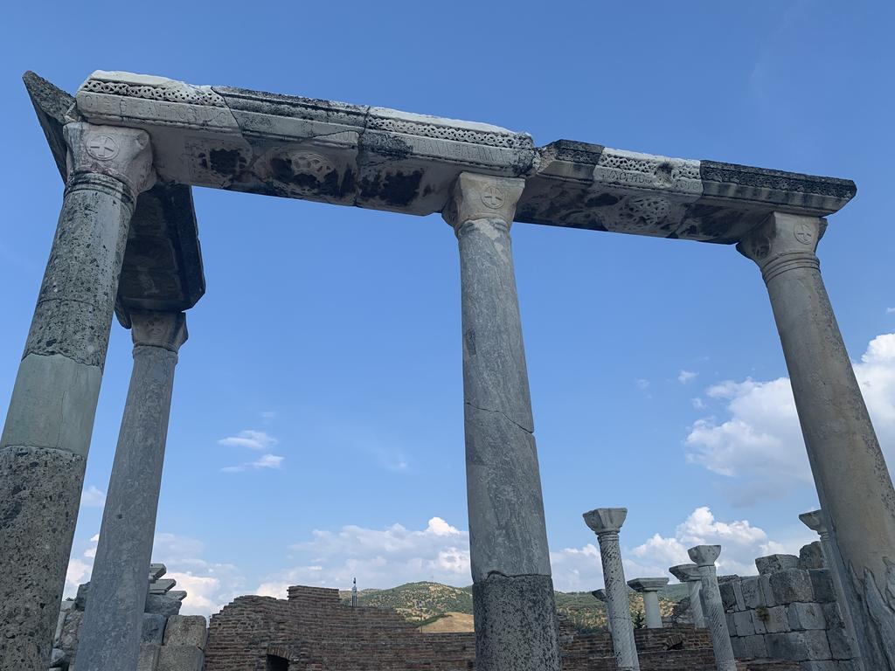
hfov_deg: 67.3
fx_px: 672
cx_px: 448
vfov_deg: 53.1
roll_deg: +2.1
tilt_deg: +26.4
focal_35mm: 26
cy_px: 336
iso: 25
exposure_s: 1/1992
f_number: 1.8
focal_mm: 4.25
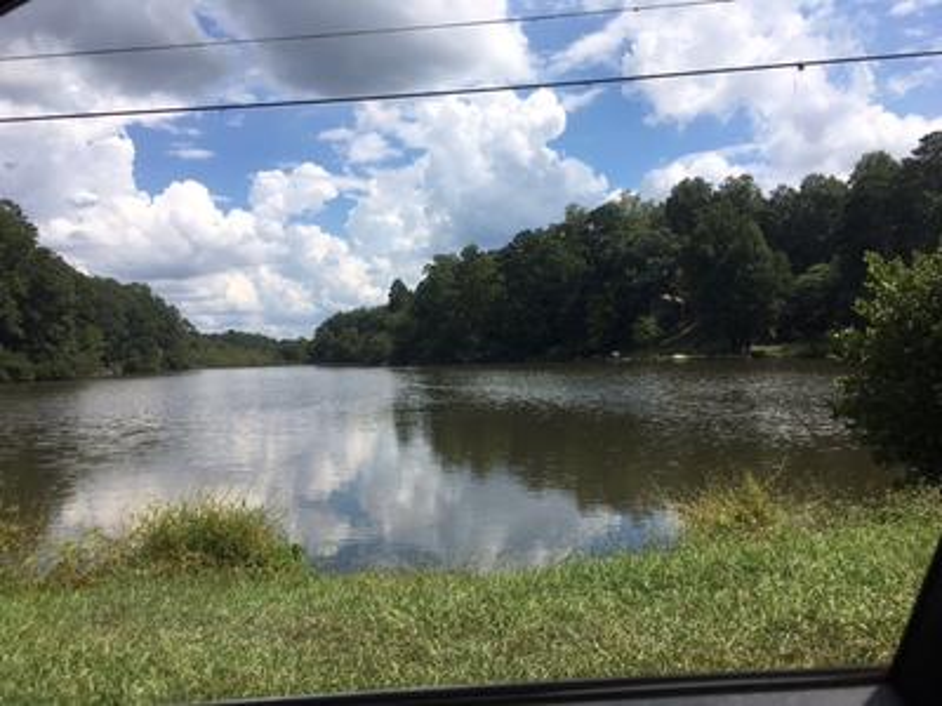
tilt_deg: +0.9
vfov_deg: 48.2
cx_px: 471
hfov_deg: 61.7
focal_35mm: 29
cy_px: 353
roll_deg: +1.2
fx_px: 789
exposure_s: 1/2564
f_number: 2.2
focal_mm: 4.15
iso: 25
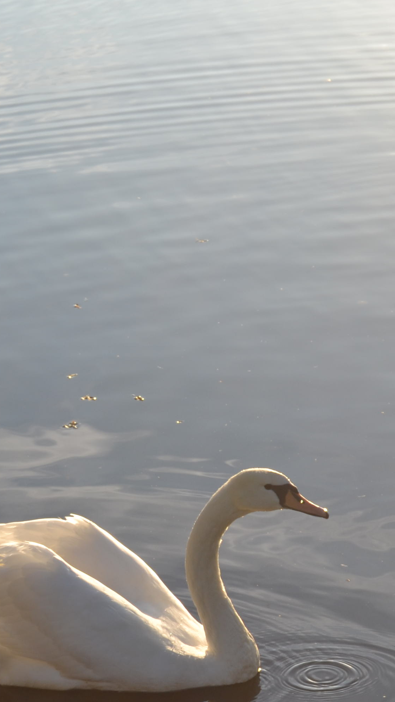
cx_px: 136
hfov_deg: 8.4
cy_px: 454
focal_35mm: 145
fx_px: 2699
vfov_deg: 14.8
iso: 100
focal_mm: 40
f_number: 7.1
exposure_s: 1/200
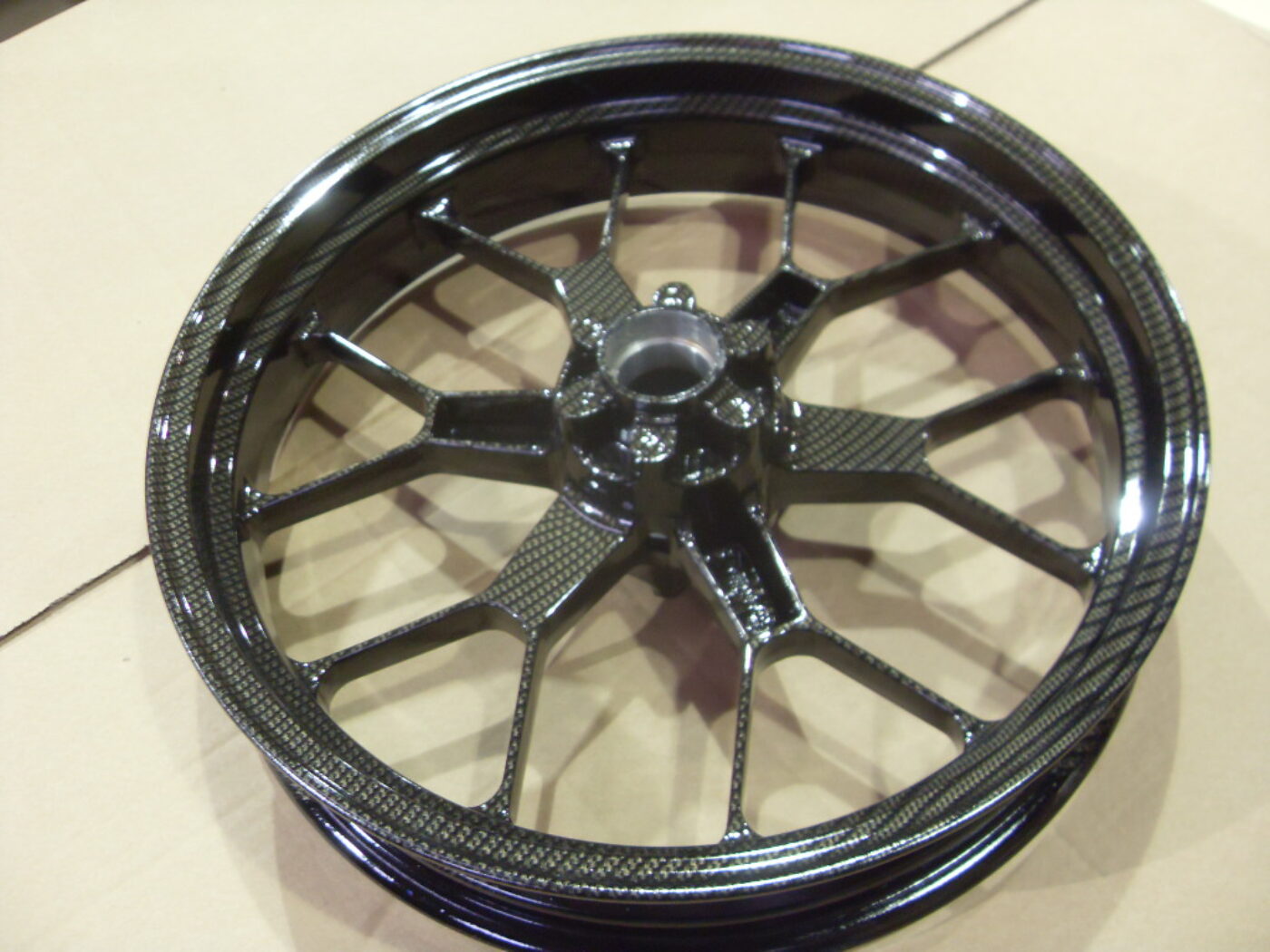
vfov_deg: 40.7
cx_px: 635
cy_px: 476
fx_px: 1284
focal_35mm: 35
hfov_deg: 52.6
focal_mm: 6.3
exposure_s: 1/10
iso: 200
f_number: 2.8
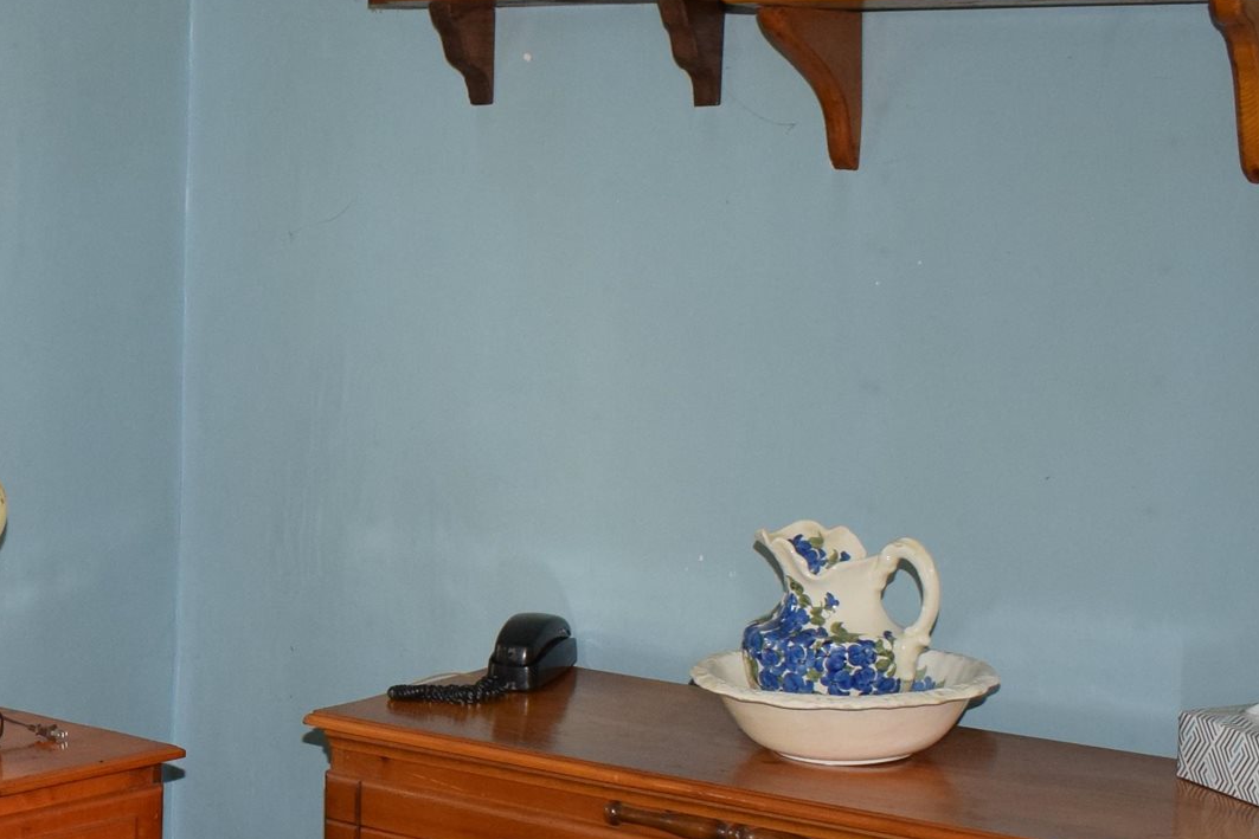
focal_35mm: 78
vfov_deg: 17.4
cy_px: 590
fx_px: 2728
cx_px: -79
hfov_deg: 24.5
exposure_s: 1/80
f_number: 4.5
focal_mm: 18
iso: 800
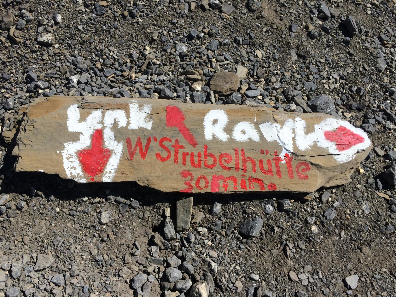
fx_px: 332
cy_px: 148
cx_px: 198
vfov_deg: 48.2
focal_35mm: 29
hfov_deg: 61.7
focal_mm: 4.15
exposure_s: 1/4566
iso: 32
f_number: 2.2
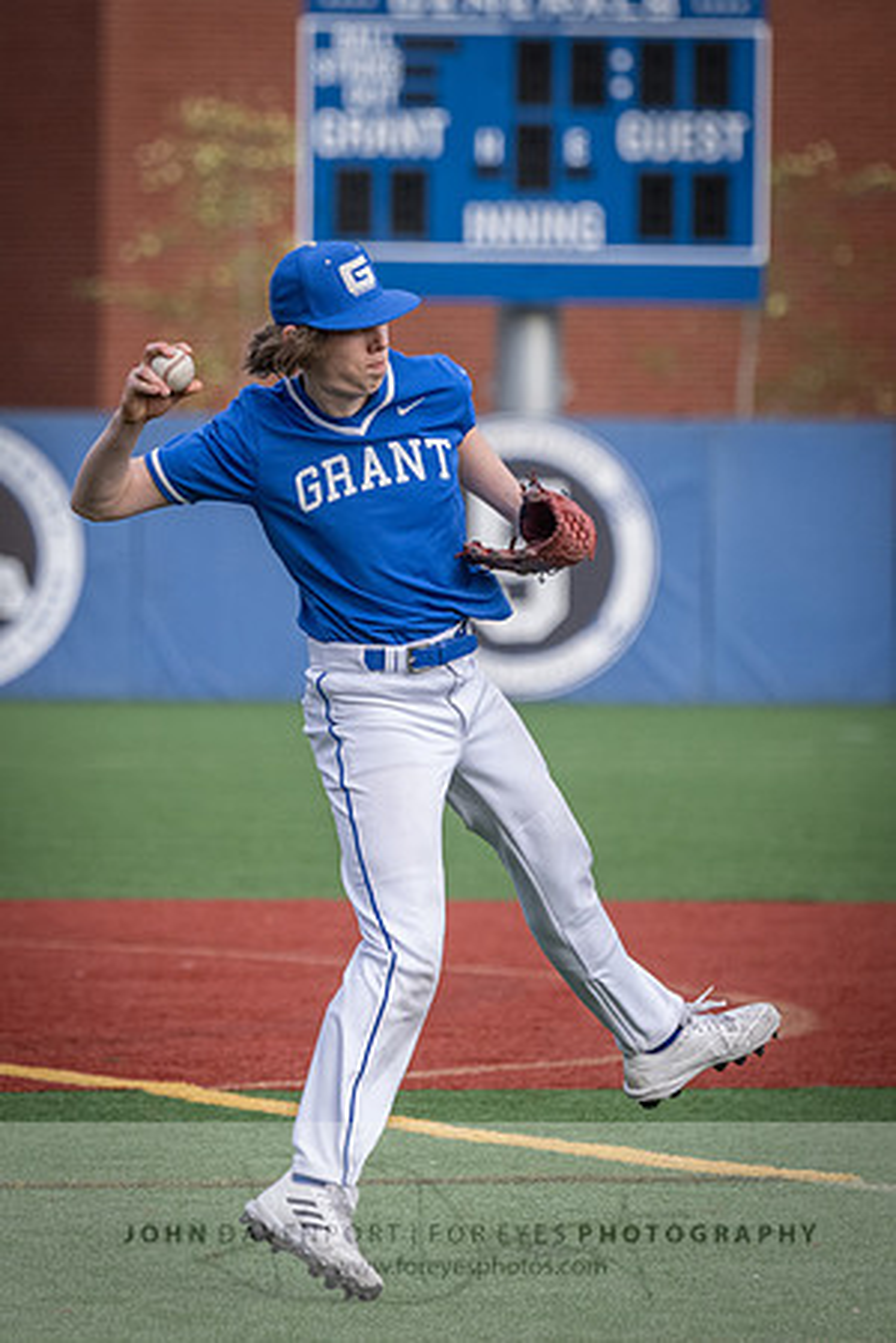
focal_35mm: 400
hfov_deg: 3.4
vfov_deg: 5.1
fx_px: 14945
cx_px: 132
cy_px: 659
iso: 2000
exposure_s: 1/2000
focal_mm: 260
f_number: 5.6
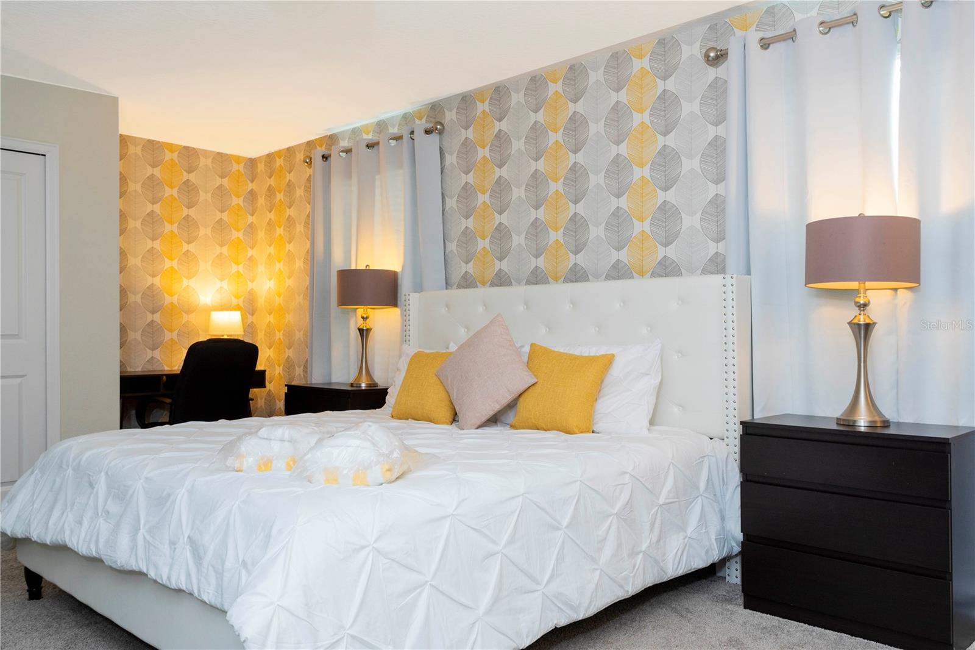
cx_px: 488
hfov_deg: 63.7
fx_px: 785
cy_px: 325
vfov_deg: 44.9
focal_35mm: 29
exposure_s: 1/15
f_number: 9
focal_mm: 29
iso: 1000
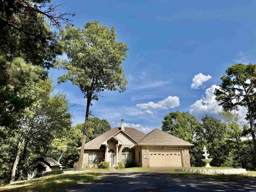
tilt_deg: +19.6
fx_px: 177
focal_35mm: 24
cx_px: 128
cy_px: 96
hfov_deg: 71.6
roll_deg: +1.2
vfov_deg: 56.8
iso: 80
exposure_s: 1/4975
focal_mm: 6.76
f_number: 1.78
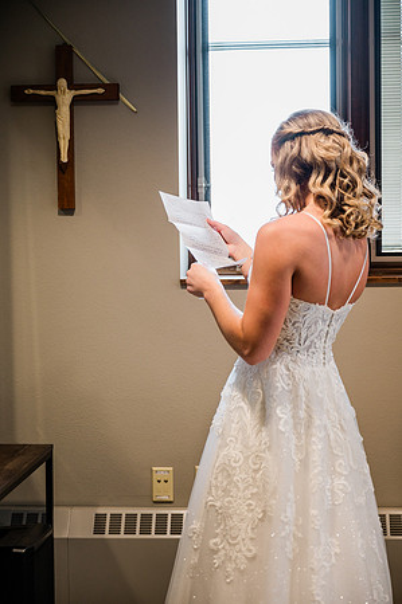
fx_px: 1041
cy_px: 302
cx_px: 201
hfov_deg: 21.9
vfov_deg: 32.4
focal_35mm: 62
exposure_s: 1/125
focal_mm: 62
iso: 500
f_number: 2.8
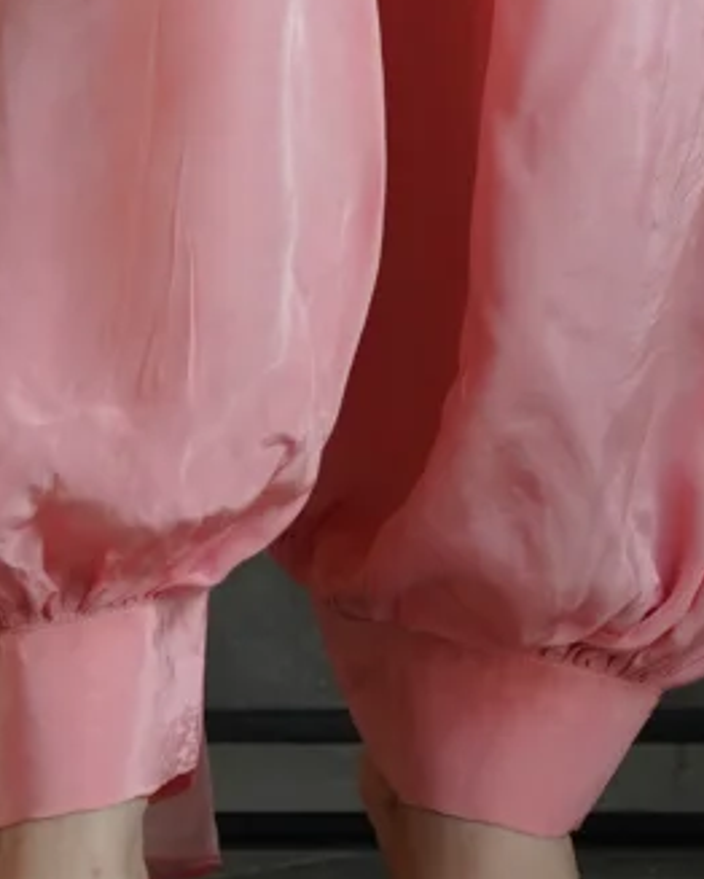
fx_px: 8967
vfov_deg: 5.4
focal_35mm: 345
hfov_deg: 4.5
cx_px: 398
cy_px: -1419
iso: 250
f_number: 4
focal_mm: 46.9
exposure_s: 1/125
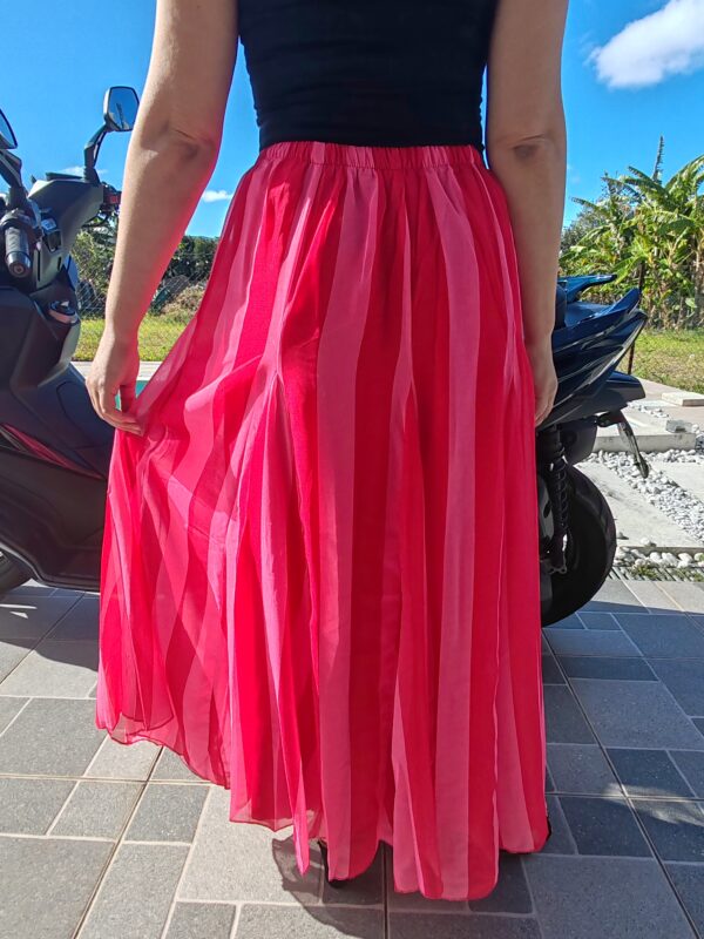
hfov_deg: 61.1
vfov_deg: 76.4
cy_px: 470
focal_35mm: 22
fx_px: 597
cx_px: 352
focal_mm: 1.96
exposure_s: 1/730
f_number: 2.2
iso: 50
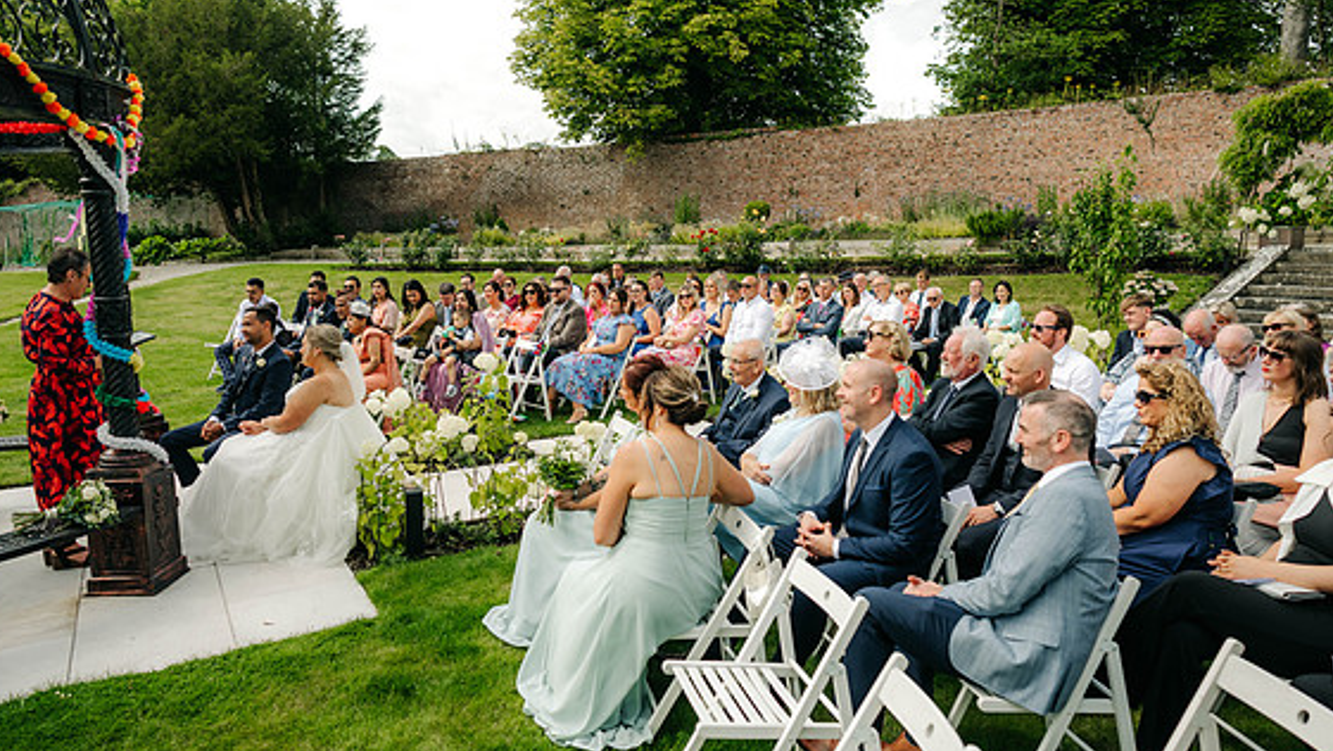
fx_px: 919
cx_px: 653
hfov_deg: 71.9
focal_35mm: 26
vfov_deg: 44.4
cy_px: 332
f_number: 3.5
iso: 100
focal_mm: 24
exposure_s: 1/1000
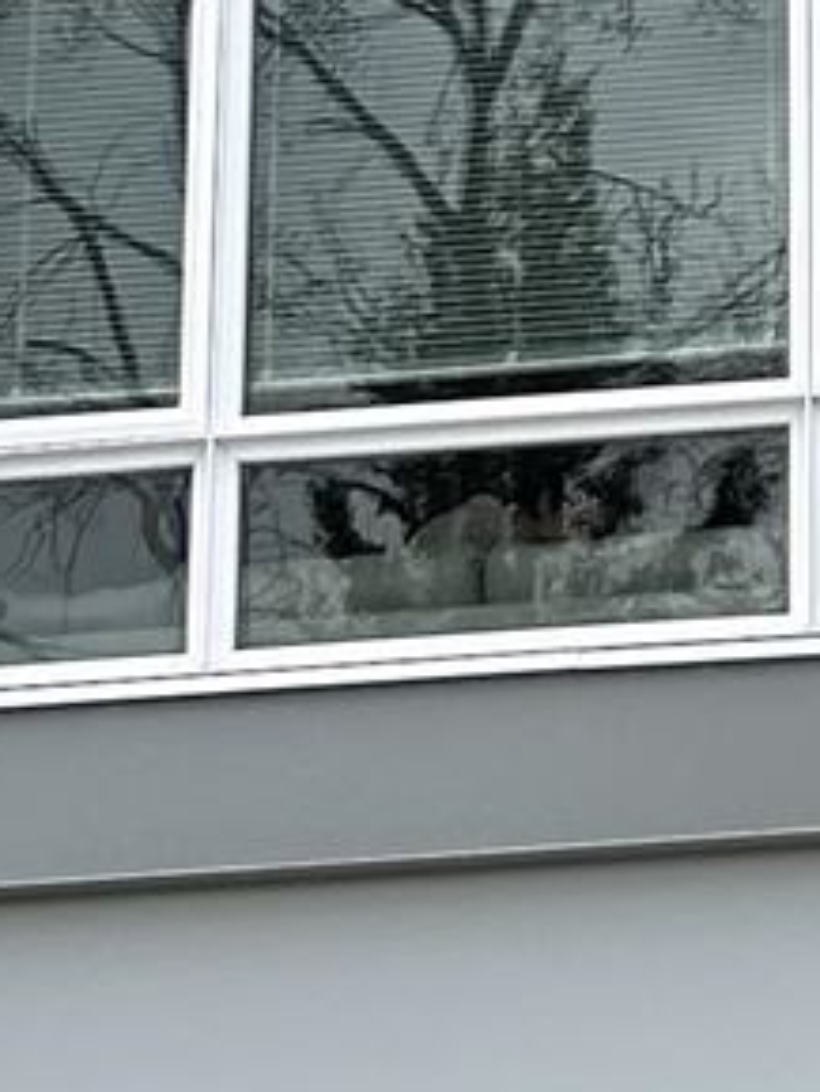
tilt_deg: +20.0
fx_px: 6533
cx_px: 1247
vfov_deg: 9.4
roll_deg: +1.1
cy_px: -344
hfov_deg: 7.1
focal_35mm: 207
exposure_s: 1/873
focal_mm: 5.7
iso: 50
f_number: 1.5
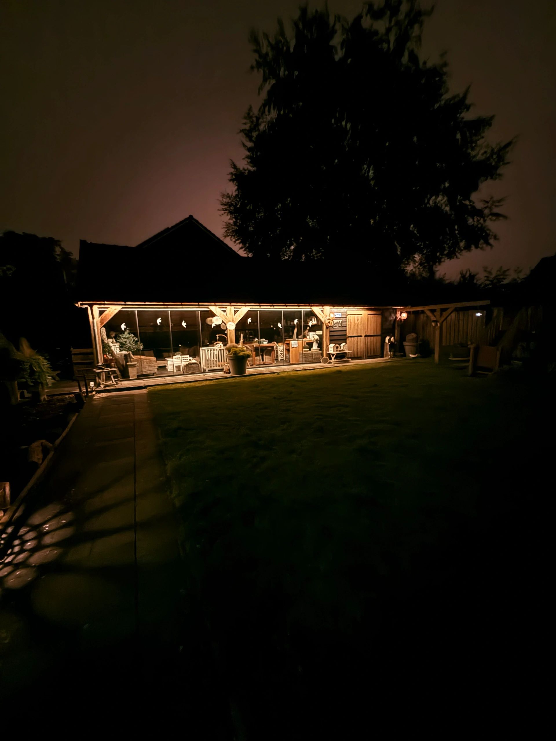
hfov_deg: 85.7
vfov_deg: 102.1
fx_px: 300
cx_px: 278
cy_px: 370
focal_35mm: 14
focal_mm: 2.22
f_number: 2.2
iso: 2500
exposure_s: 1/2
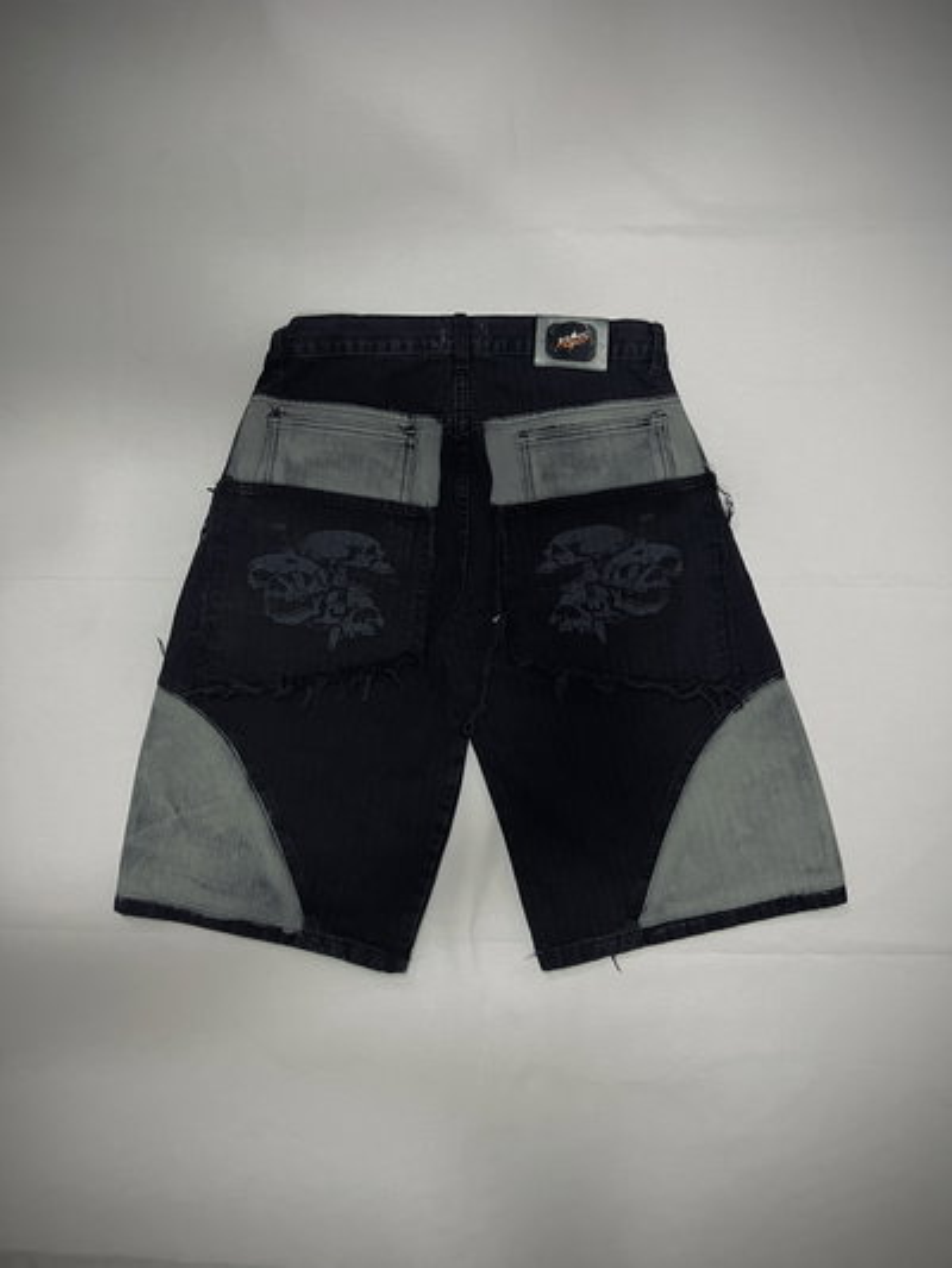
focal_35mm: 26
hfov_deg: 53.1
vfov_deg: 67.3
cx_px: 476
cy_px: 634
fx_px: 953
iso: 125
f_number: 1.5
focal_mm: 5.7
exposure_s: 1/50
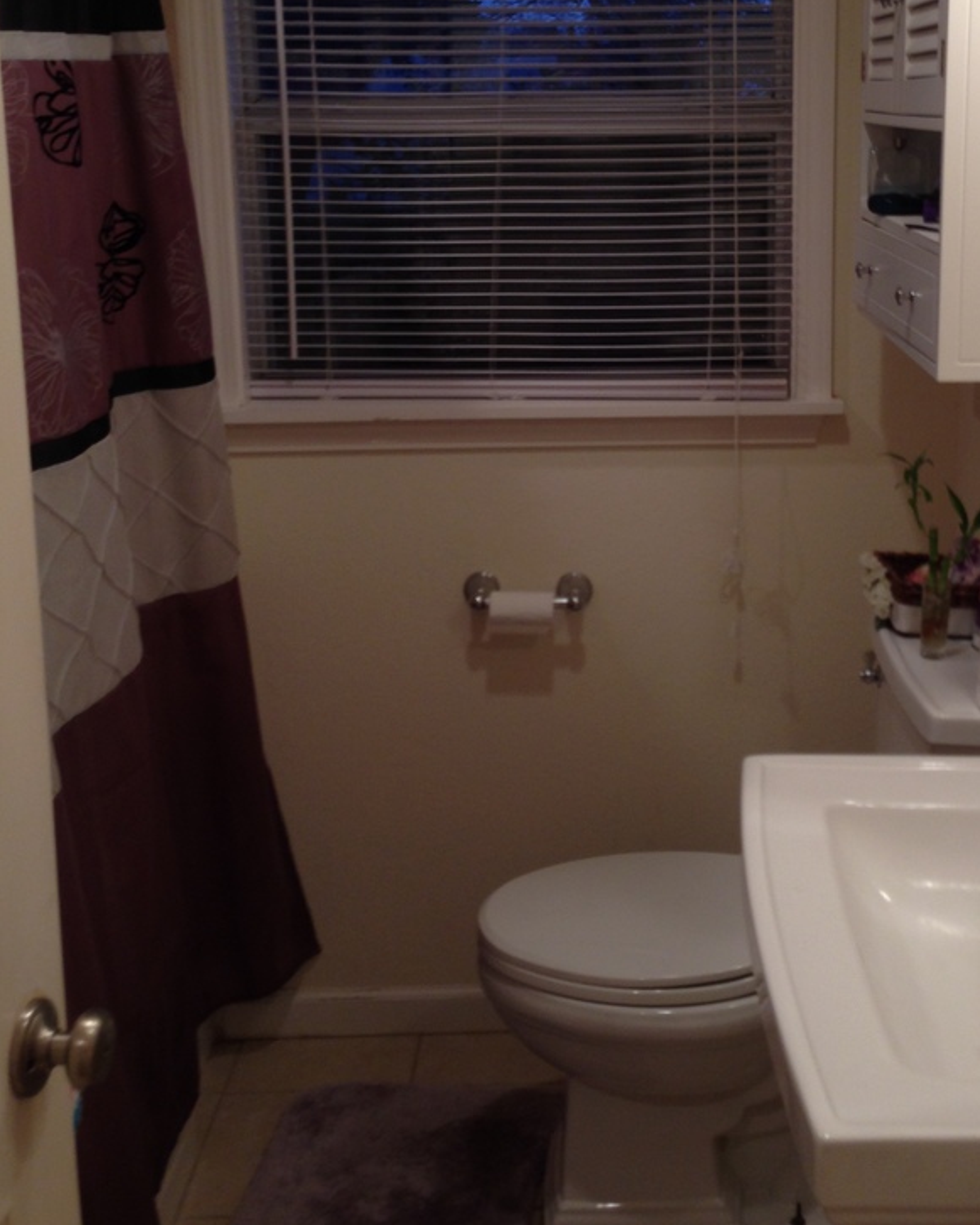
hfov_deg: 31.2
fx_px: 1740
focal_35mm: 48
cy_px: 382
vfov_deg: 38.2
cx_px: 671
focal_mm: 4.12
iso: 50
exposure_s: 1/24
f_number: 2.4
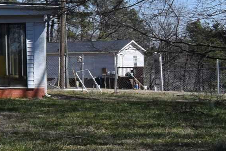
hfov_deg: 9.8
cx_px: -371
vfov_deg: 7.7
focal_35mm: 177
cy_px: 12
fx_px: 1111
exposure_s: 1/400
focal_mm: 22
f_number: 10
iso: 200
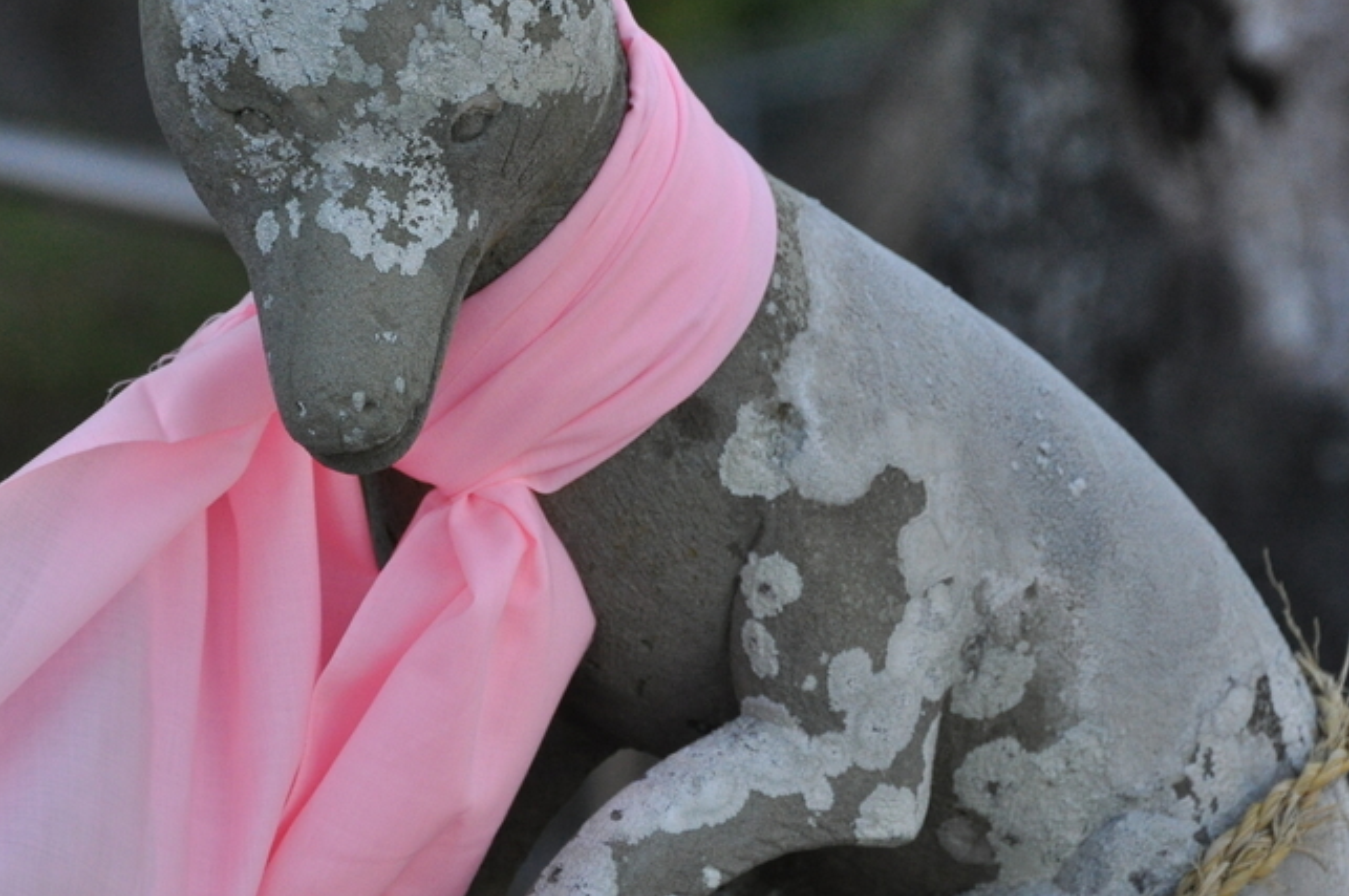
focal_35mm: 294
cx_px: 369
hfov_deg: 7.0
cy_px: 368
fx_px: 11000
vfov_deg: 4.7
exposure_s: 1/1000
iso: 800
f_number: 5.6
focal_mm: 105
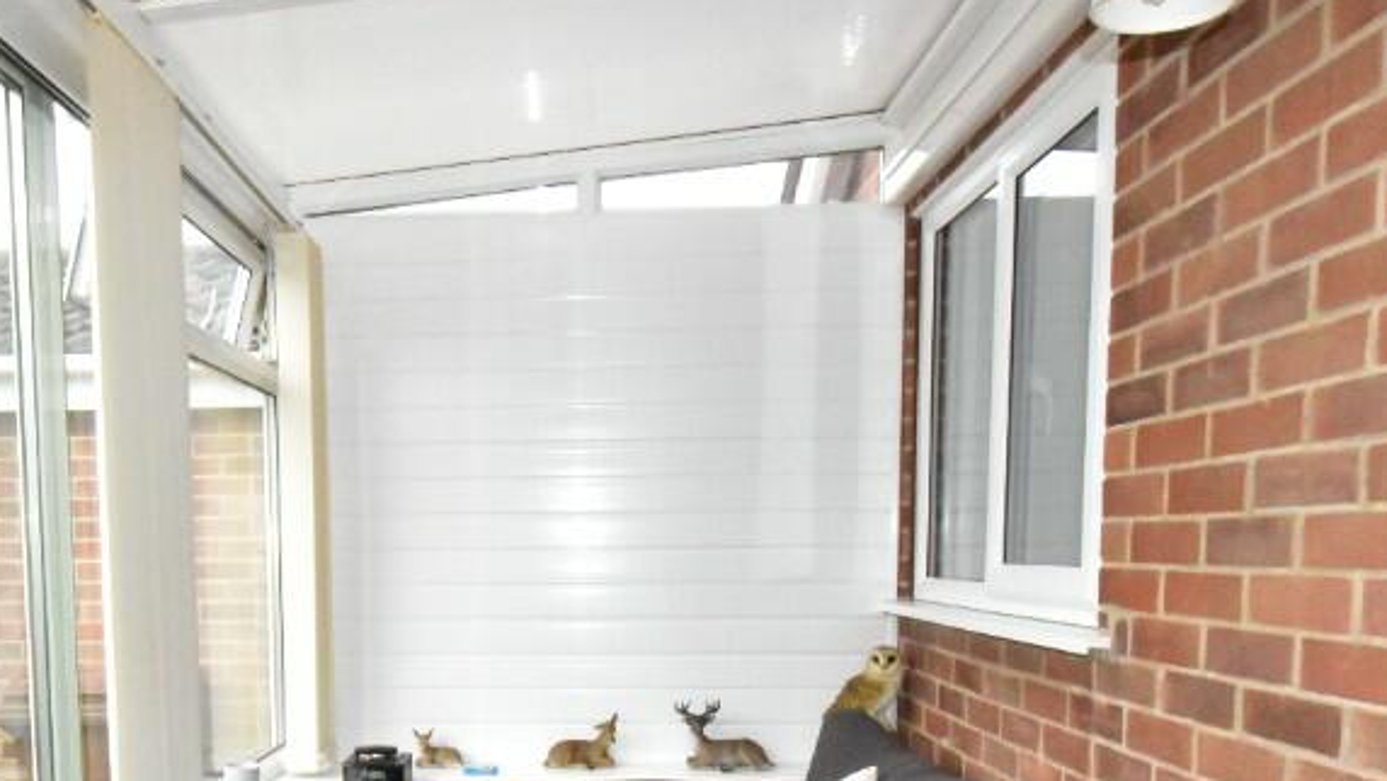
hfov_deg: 61.5
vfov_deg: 36.1
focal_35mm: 31
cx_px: 490
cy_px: 663
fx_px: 1138
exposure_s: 1/200
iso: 12800
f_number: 18
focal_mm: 11
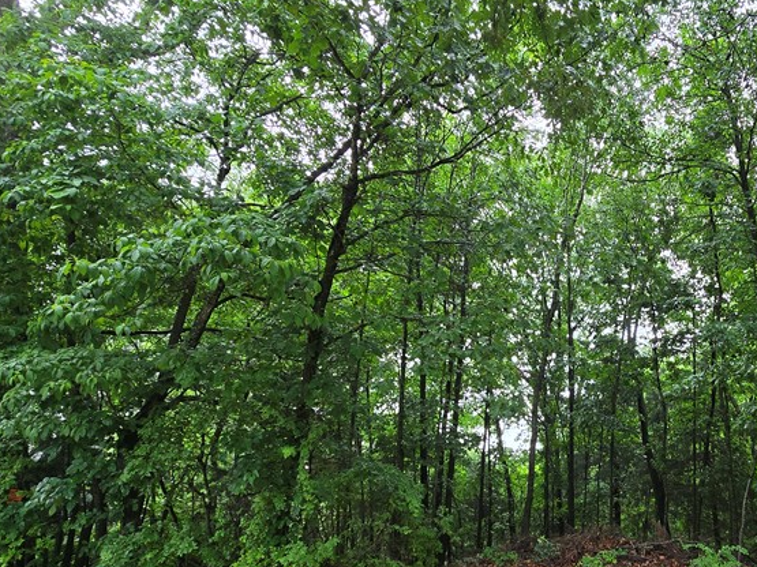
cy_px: 405
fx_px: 525
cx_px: 595
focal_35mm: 24
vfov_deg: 54.9
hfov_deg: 65.8
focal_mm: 2.2
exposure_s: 1/251
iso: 50
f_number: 2.2
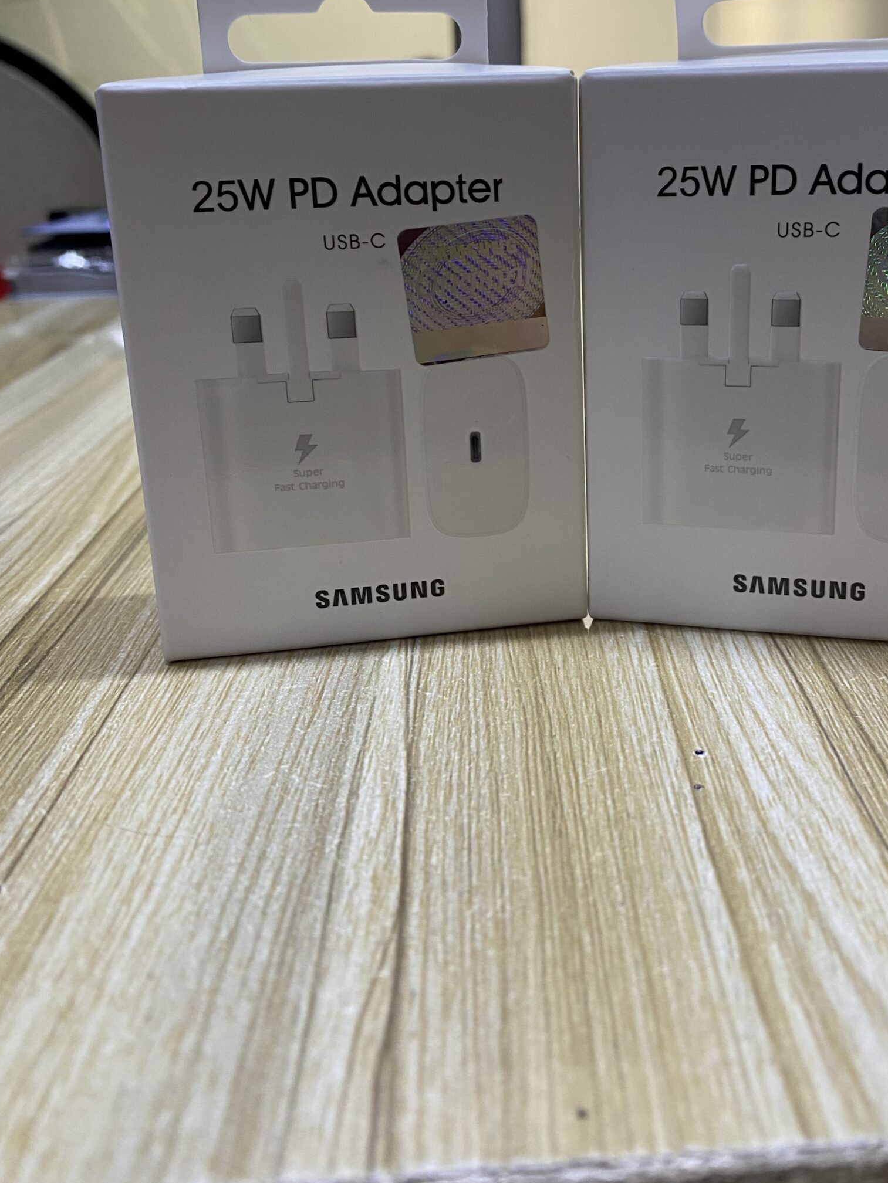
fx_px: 1129
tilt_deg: -16.3
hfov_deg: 42.6
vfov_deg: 54.7
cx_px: 554
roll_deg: +1.9
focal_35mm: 33
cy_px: 445
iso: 80
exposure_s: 1/50
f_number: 1.8
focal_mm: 4.25
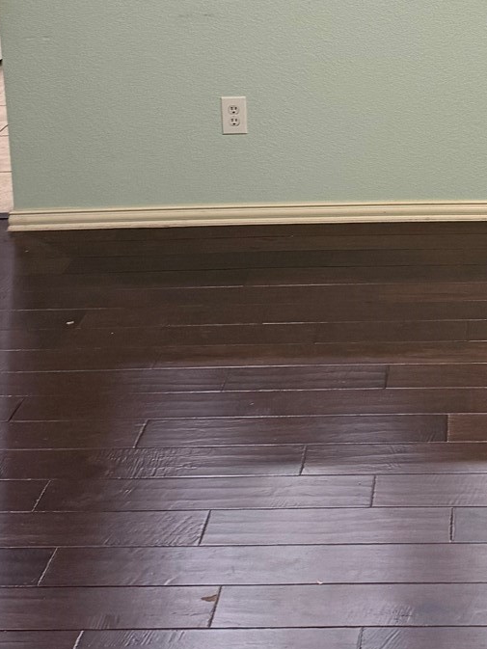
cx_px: 455
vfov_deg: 25.2
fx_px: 1369
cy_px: -16
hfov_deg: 19.7
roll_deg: +1.3
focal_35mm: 73
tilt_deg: -9.8
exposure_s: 1/60
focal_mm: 6.76
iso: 200
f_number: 1.78
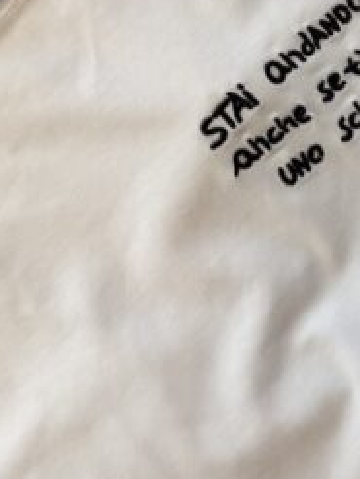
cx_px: 385
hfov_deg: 21.6
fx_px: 900
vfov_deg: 28.4
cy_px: 28
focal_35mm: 65
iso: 125
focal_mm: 6.76
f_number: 1.78
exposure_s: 1/121
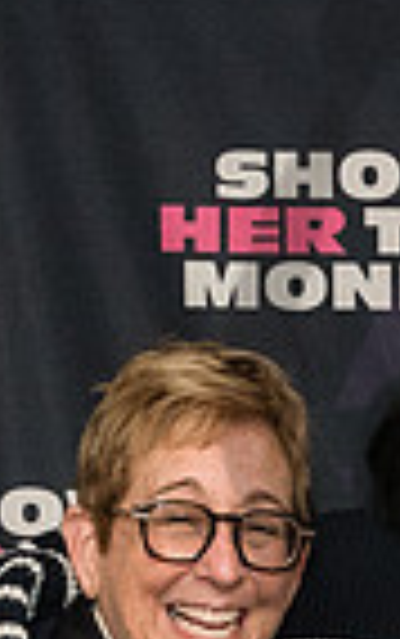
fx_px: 3220
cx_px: 935
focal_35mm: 185
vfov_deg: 11.2
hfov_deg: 6.8
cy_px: 689
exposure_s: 1/200
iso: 3200
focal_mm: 29
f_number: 4
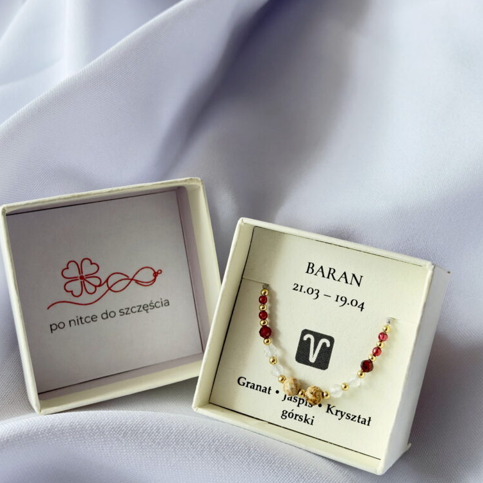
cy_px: 240
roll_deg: +0.4
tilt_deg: -36.6
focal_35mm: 42
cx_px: 238
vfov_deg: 40.0
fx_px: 663
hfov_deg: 40.0
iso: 1250
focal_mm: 6.93
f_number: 2.8
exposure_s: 1/30
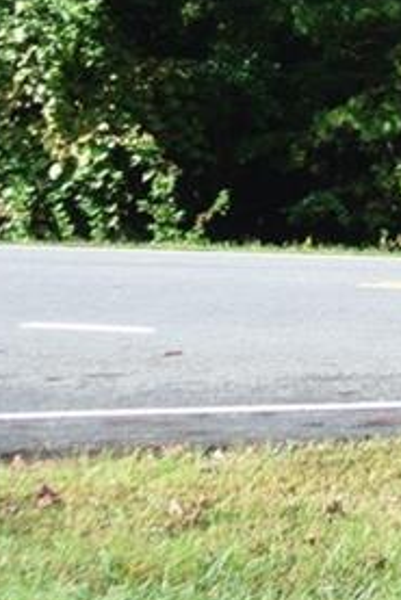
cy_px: -117
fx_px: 2470
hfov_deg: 8.6
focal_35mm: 148
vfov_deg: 13.5
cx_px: 876
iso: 100
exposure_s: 1/250
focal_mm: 15.1
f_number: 4.2
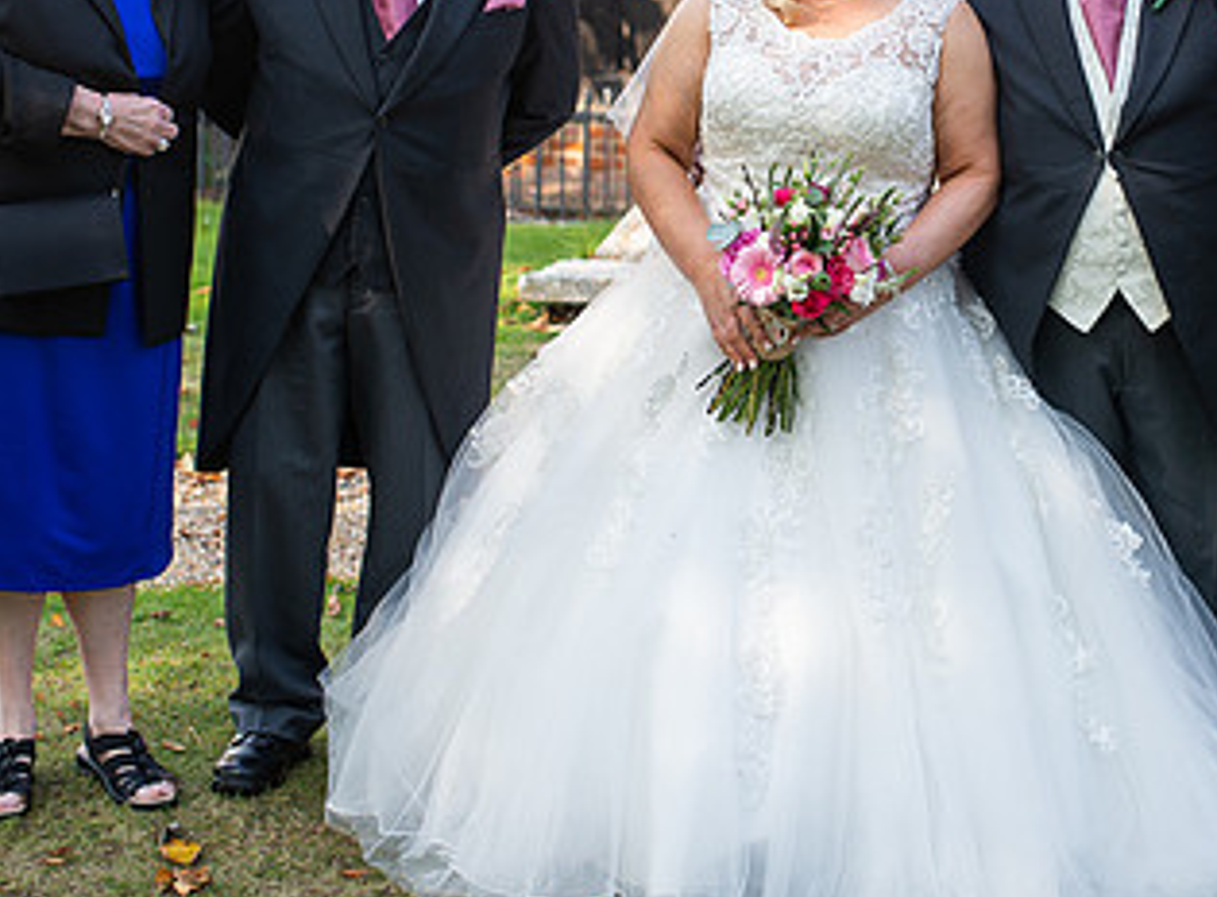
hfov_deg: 24.7
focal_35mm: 79
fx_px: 2760
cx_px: 873
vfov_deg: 18.3
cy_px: 238
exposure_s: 1/320
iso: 100
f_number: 2.8
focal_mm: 35
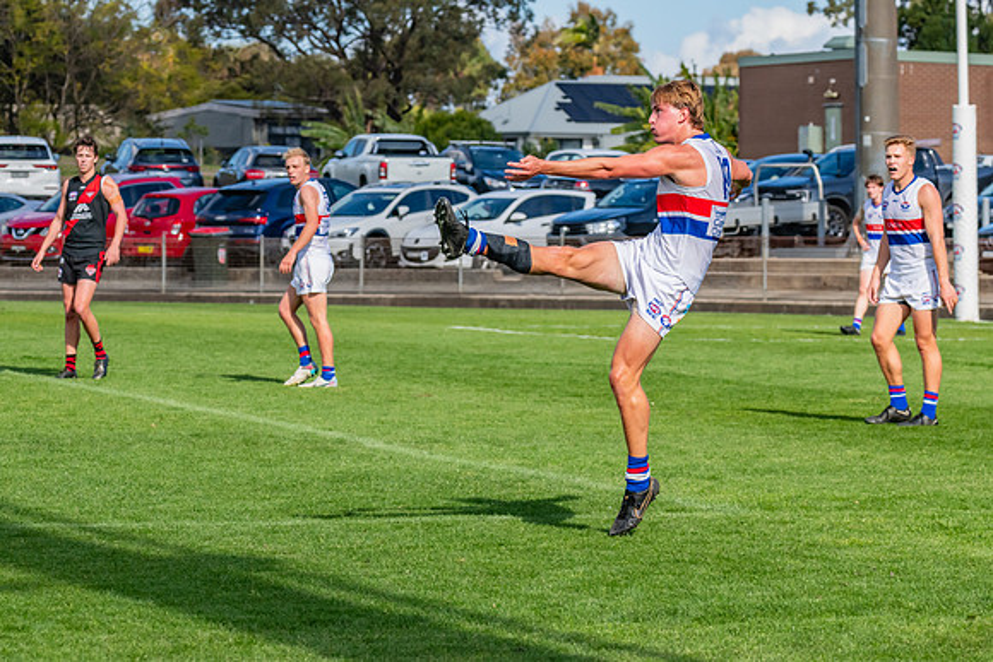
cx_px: 441
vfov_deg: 7.3
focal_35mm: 189
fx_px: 5210
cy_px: 368
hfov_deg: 10.9
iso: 800
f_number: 10
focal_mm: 170
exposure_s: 1/1600
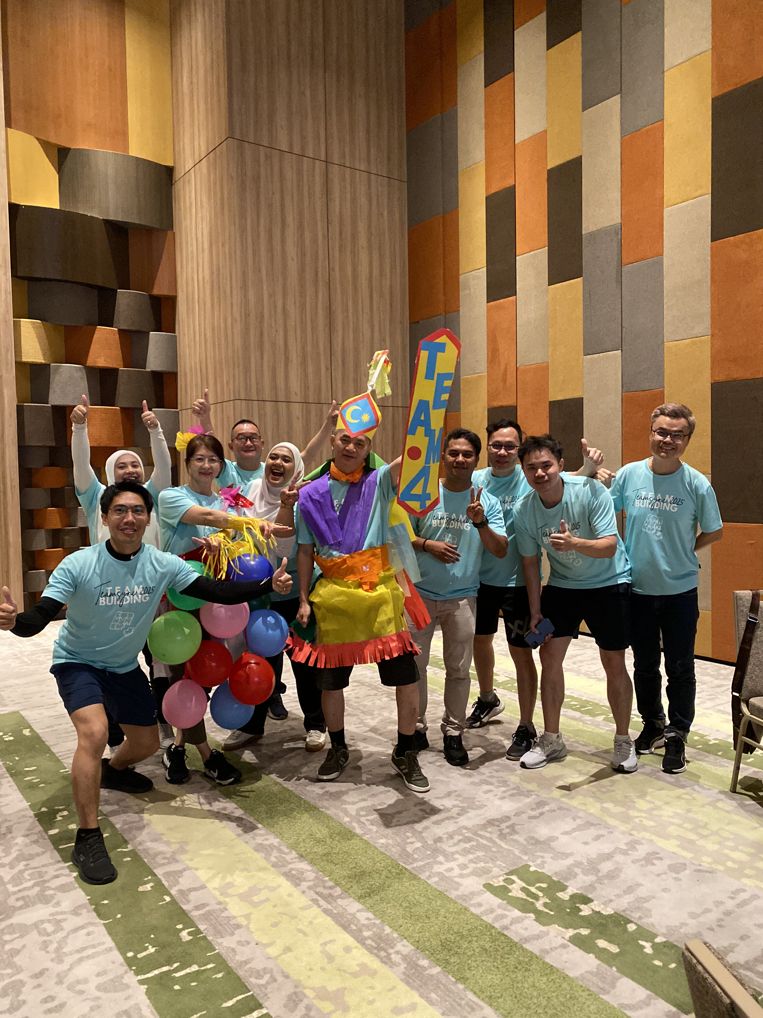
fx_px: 764
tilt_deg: -1.0
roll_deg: +0.1
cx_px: 382
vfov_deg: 67.3
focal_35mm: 26
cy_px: 509
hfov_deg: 53.1
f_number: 1.8
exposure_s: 1/33
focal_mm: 4.25
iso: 500
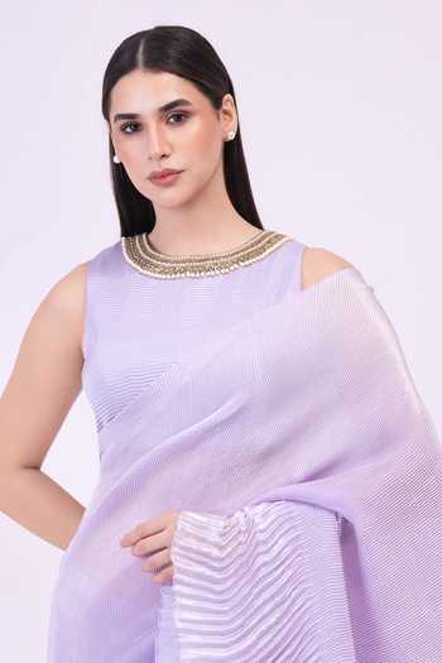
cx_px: 221
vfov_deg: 11.4
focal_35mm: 180
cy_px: 332
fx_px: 3315
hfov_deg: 7.6
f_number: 9
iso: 250
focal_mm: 180
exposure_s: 1/125
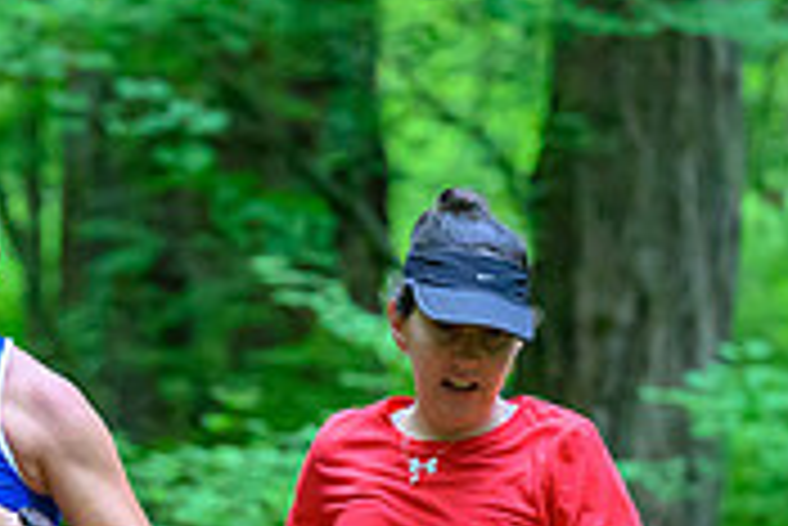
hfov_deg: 4.8
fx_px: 9288
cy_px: 908
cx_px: -74
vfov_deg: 3.2
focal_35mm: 424
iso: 5600
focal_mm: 102
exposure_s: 1/800
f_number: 2.8
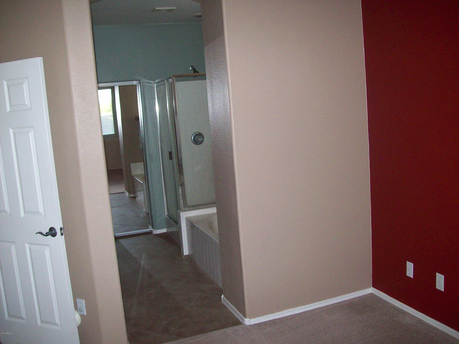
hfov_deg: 51.4
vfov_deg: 39.7
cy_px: 172
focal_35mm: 36
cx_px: 230
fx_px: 477
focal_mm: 6
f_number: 2.7
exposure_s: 1/64
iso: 200
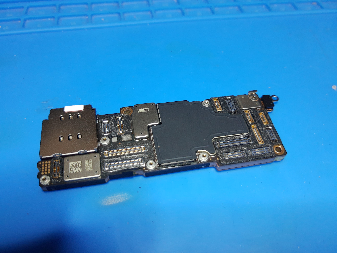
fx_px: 253
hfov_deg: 67.3
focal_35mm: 26
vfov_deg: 53.1
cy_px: 126
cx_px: 168
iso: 149
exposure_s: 1/50
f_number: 1.8
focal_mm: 3.95
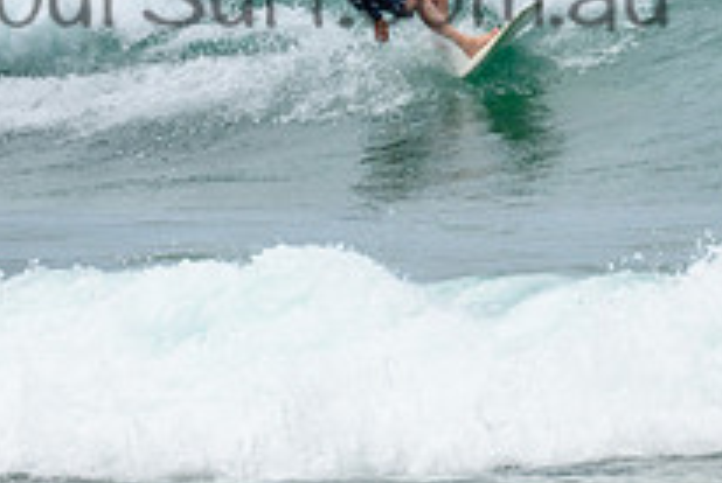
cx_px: 298
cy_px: -54
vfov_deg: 0.6
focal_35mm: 2248
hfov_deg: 0.9
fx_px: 45149
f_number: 11
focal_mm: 800
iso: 800
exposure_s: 1/2000
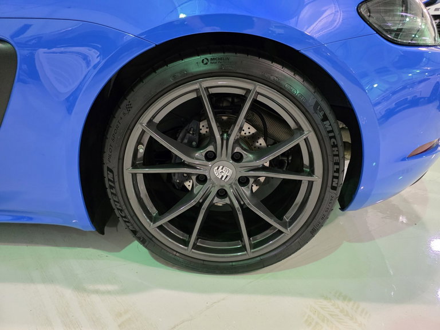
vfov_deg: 58.9
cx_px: 220
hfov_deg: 73.9
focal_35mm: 23
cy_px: 165
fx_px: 292
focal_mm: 6.3
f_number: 1.7
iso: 2000
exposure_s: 1/120
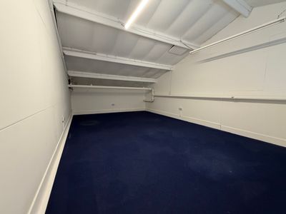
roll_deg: +1.3
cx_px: 143
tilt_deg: -5.5
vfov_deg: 85.7
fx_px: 116
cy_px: 107
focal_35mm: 14
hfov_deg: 102.1
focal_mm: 2.22
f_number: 2.2
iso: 250
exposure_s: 1/100
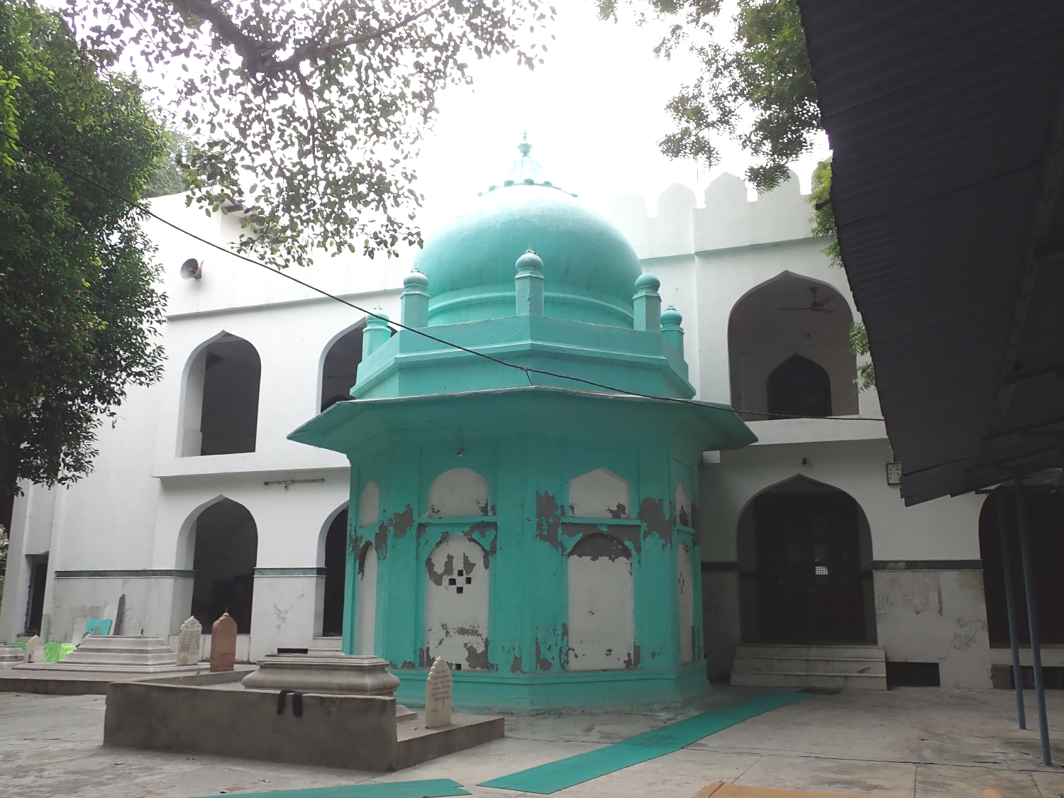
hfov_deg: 60.0
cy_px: 399
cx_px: 532
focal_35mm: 30
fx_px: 922
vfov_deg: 46.8
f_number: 3.2
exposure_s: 1/80
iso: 100
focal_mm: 5.5
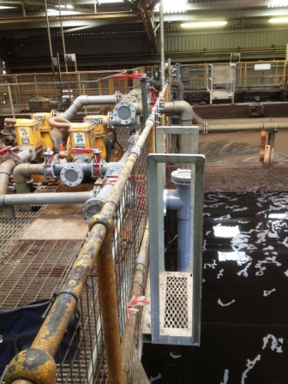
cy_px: 192
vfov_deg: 52.6
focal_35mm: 35
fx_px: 388
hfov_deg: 40.7
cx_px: 144
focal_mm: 4.28
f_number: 2.4
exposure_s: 1/20
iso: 80
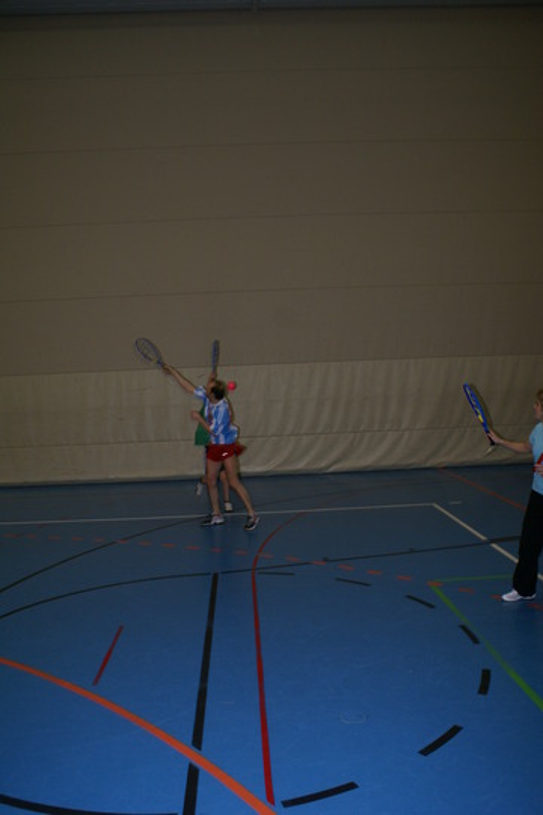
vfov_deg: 61.9
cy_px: 408
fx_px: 679
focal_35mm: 30
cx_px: 272
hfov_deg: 43.6
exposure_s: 1/60
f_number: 5.6
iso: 400
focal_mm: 20
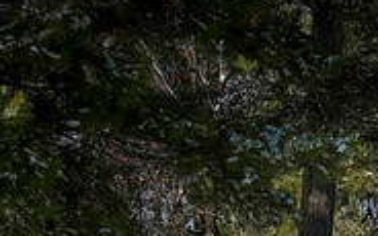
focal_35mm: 180
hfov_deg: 11.1
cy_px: 389
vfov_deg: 7.1
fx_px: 1854
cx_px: 594
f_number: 11
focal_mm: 56
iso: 800
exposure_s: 1/2000
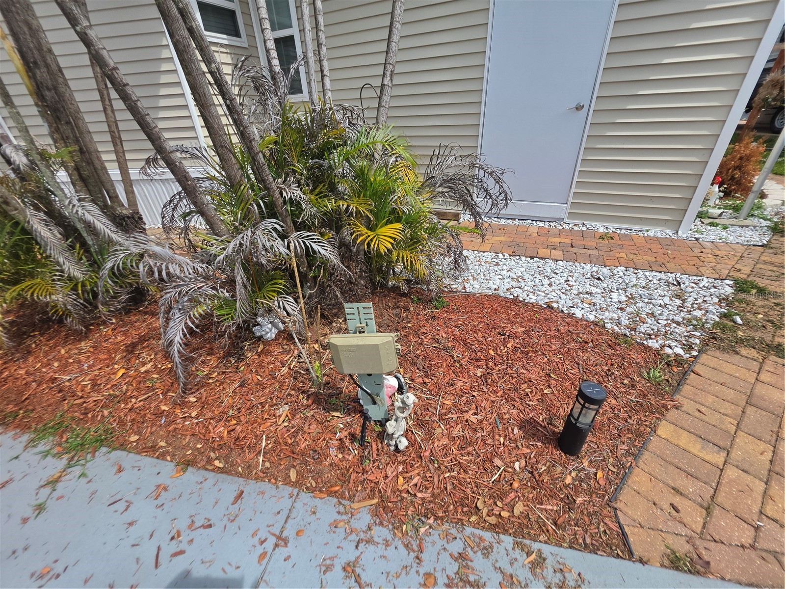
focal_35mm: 13
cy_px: 294
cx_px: 392
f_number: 1.9
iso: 32
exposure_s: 1/1668
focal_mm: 2.2
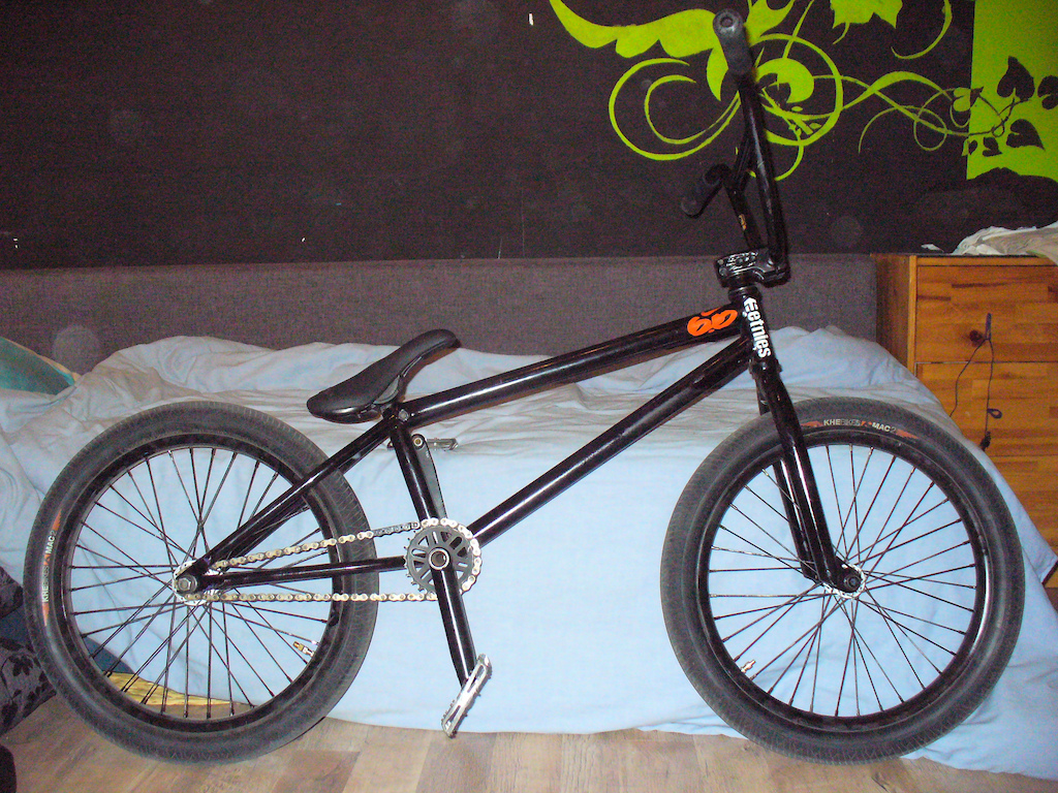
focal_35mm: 37
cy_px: 396
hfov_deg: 50.1
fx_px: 1131
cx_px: 529
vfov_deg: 38.7
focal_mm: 6.1
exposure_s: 1/30
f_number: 2.8
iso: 400
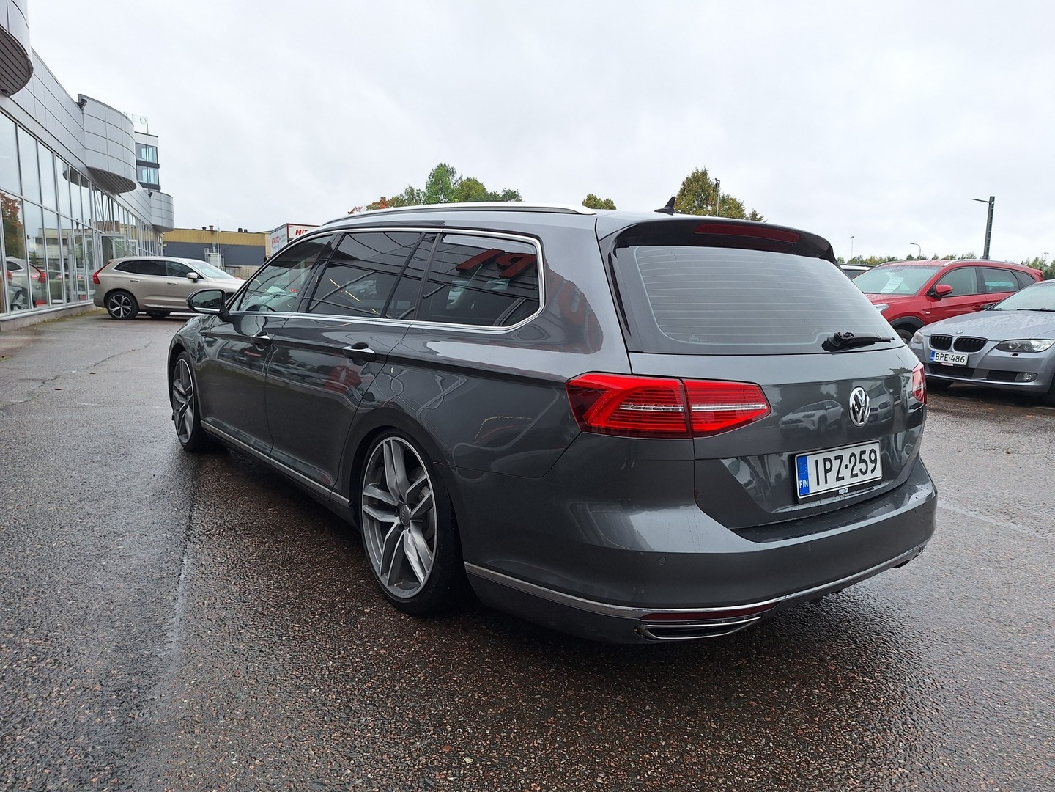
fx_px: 701
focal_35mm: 23
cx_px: 528
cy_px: 396
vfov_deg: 58.9
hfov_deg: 73.9
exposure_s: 1/671
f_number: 1.8
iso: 40
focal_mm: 5.54
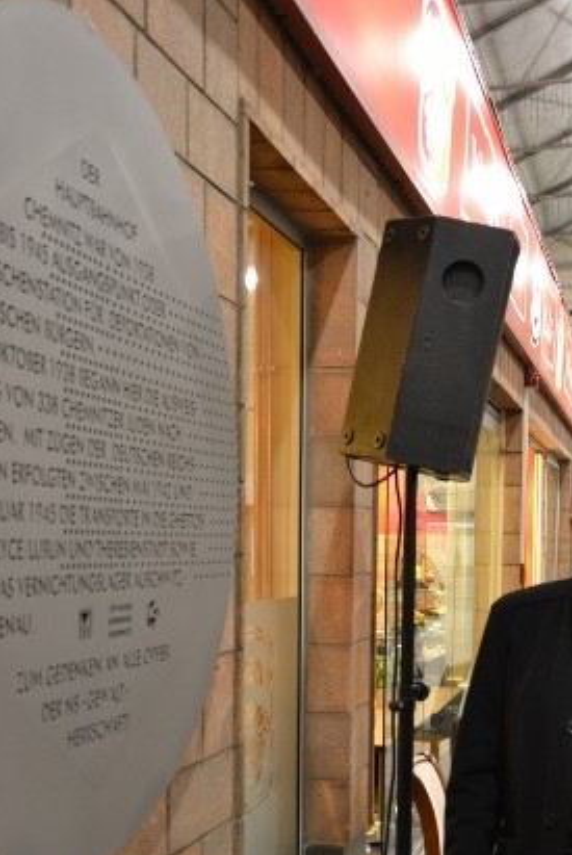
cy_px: 647
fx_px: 1331
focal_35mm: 56
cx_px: 369
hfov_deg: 24.2
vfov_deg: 34.8
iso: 720
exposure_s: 1/15
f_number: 3.8
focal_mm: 24
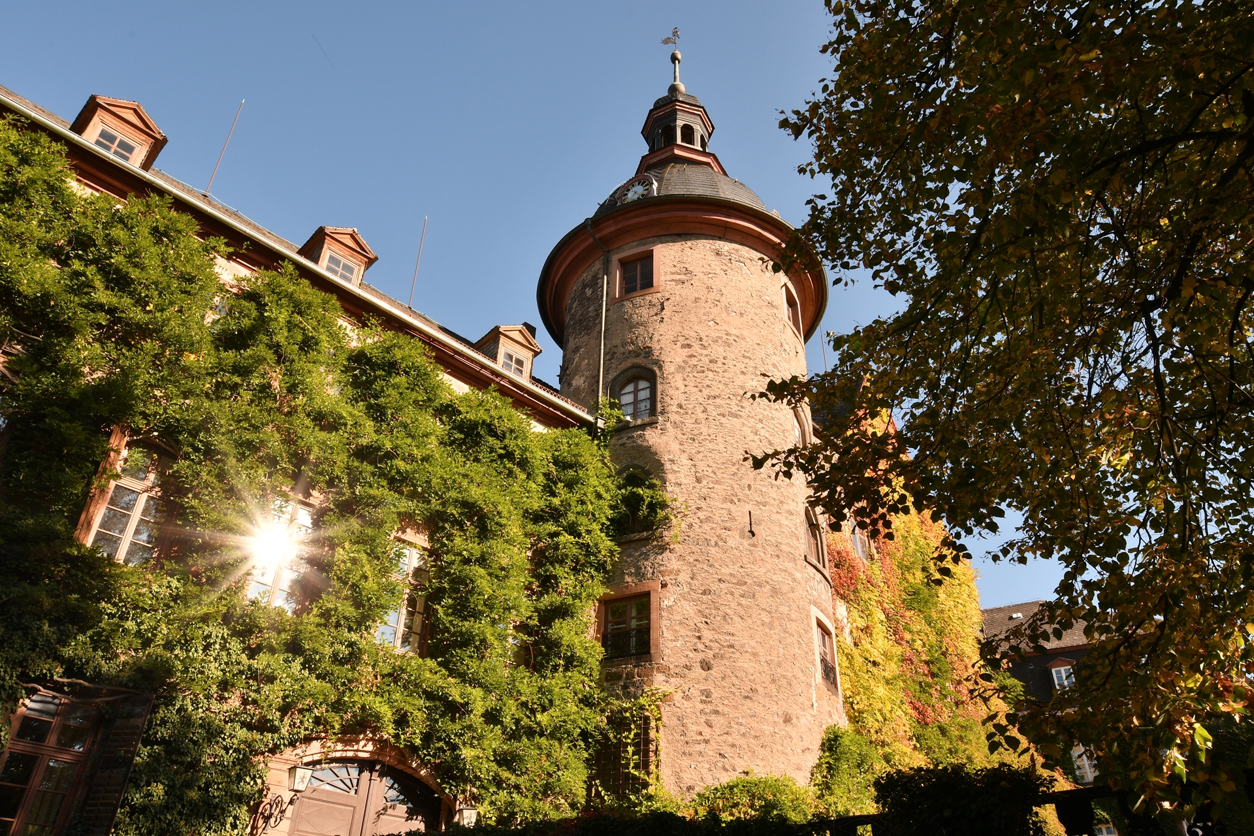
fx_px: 940
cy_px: 418
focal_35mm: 27
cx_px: 627
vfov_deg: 47.9
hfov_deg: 67.4
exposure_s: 1/50
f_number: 14
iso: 100
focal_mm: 18
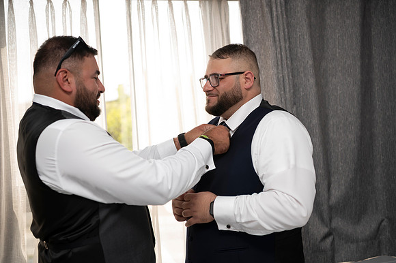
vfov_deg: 28.0
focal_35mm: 48
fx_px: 528
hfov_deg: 41.1
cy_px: 132
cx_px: 198
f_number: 2.8
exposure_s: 1/100
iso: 50
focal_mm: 48
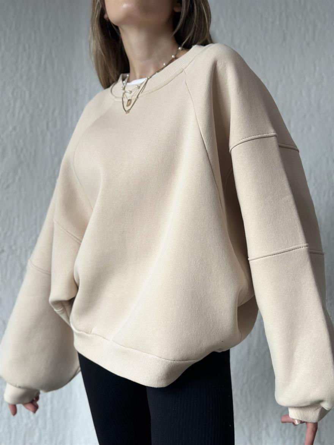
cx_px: 167
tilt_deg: +2.8
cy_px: 222
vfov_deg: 39.7
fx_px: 617
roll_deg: +0.0
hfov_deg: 30.3
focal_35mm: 48
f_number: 1.78
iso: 64
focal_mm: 6.86
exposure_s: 1/121
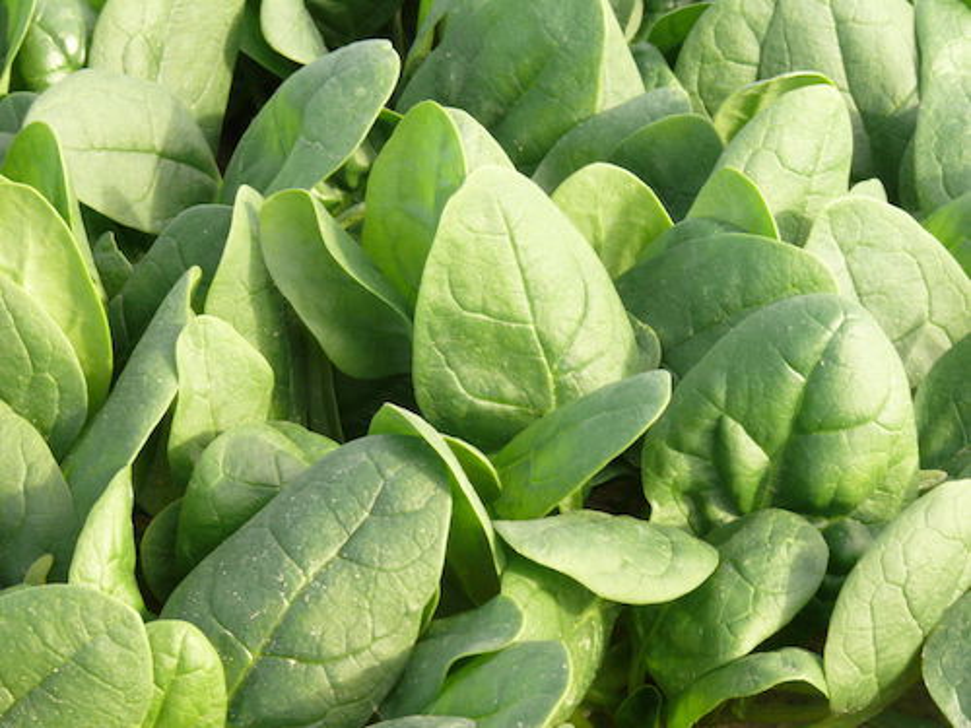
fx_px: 4488
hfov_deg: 12.3
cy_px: 364
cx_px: 486
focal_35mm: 160
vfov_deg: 9.3
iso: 200
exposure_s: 1/60
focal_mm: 33.8
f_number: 9
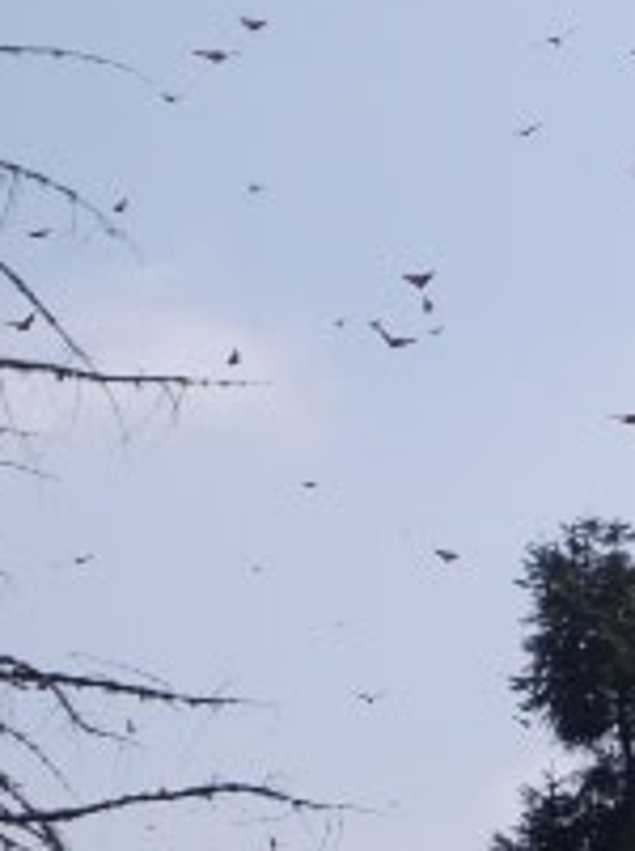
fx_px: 6986
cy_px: -93
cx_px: 885
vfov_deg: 6.9
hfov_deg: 5.2
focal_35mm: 285
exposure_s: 1/2500
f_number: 5.6
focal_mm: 55
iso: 400
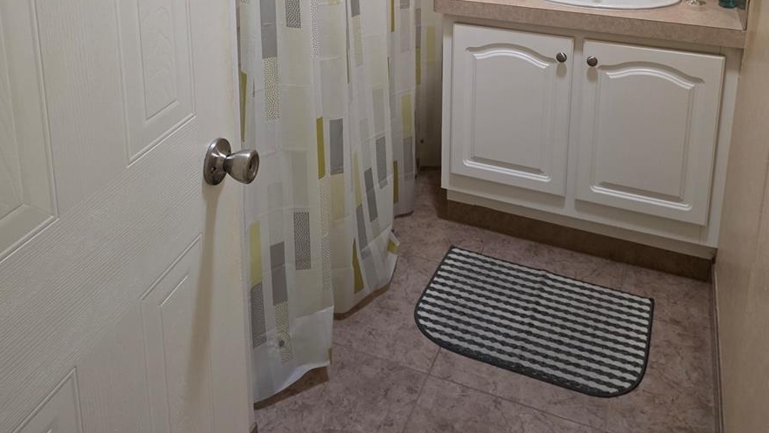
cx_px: 388
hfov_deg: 58.0
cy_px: -30
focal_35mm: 34
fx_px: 693
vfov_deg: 31.2
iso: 640
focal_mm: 6.25
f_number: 1.7
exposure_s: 1/120
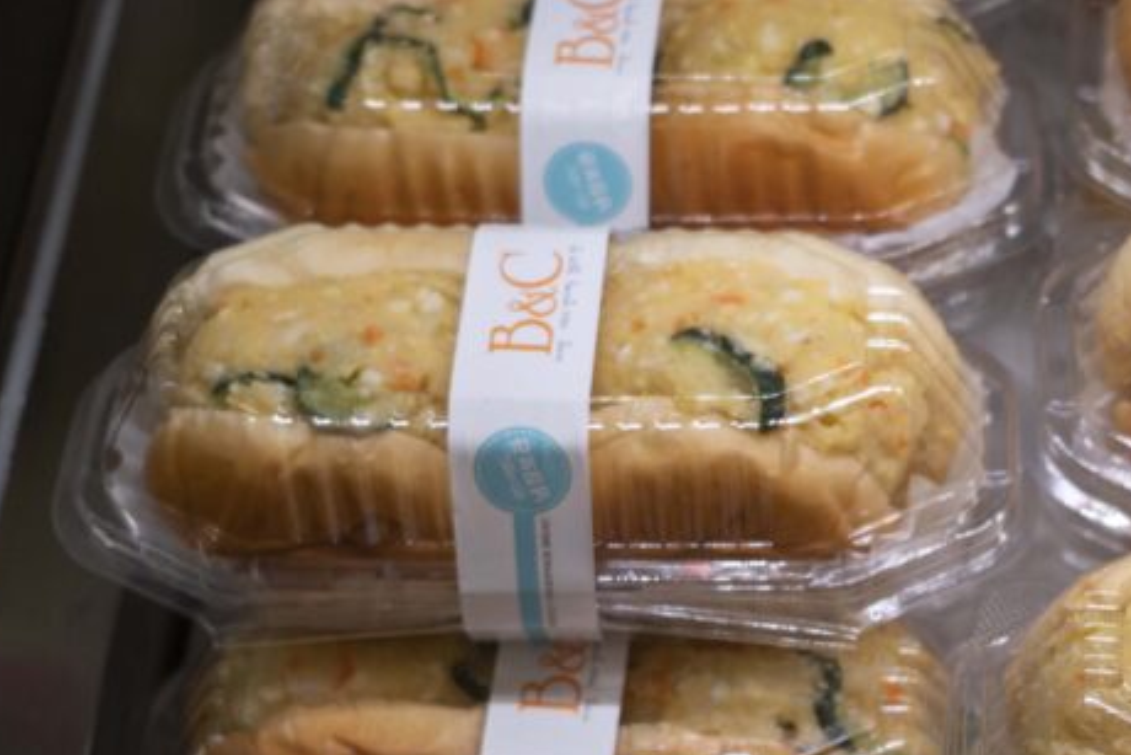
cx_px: 1025
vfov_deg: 15.1
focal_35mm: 89
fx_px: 2797
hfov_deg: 22.3
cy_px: 759
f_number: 5
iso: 500
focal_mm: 40
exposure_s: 1/160
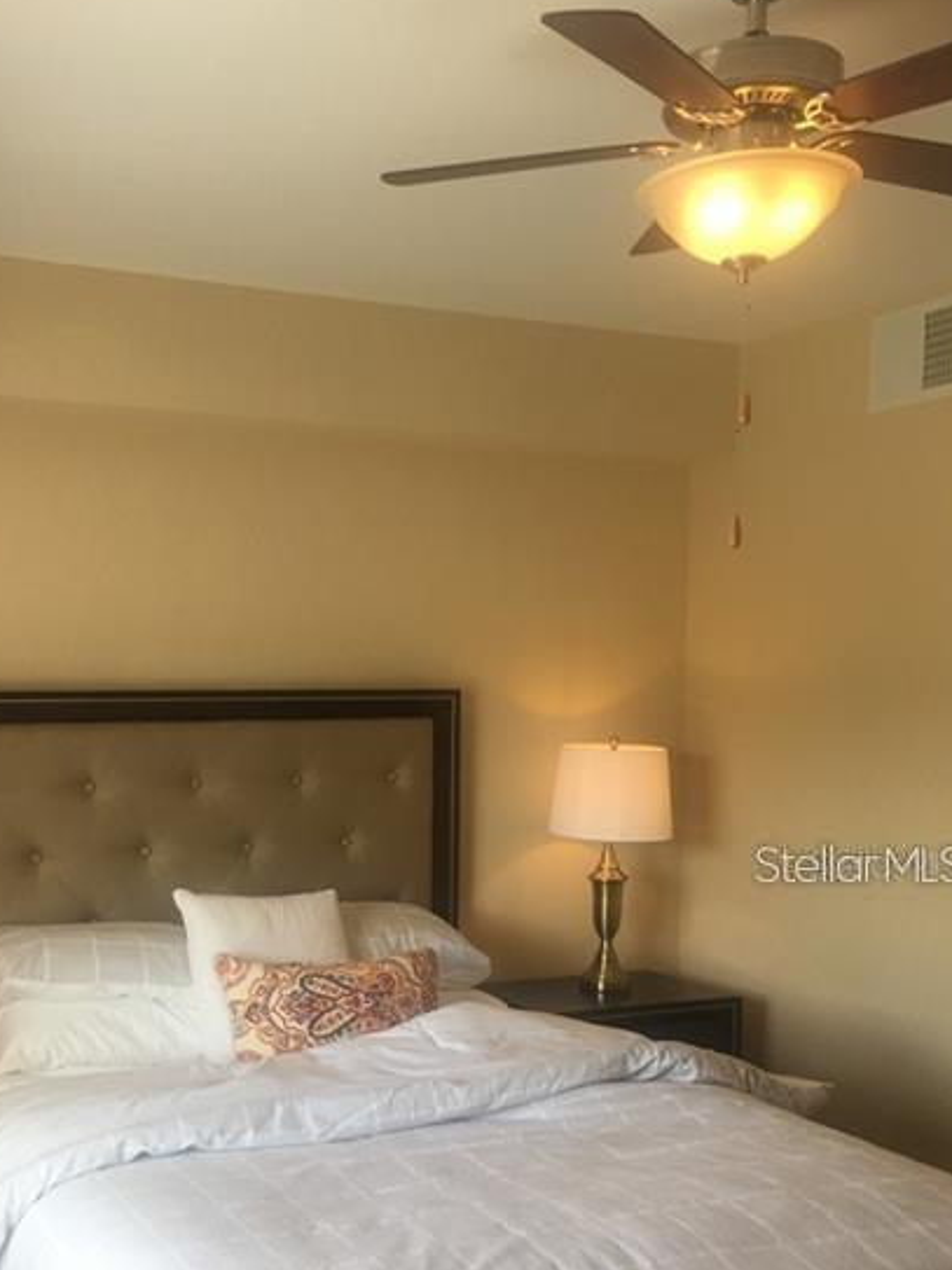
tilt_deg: -5.6
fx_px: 1504
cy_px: 863
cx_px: 302
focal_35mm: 41
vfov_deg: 45.0
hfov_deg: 34.7
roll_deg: -0.8
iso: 32
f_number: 2.2
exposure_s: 1/60
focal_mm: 4.15
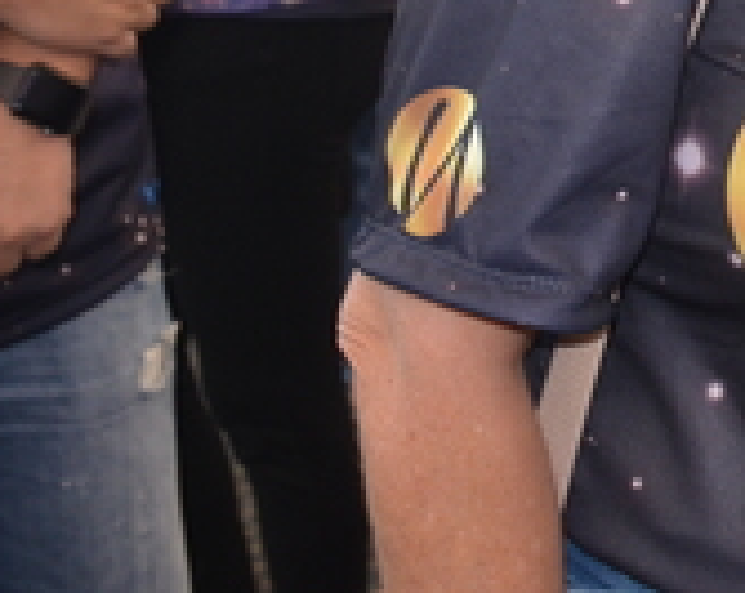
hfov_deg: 14.3
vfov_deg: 12.3
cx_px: 1352
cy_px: -348
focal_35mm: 118
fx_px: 2597
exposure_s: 1/60
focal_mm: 20
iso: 450
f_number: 3.5
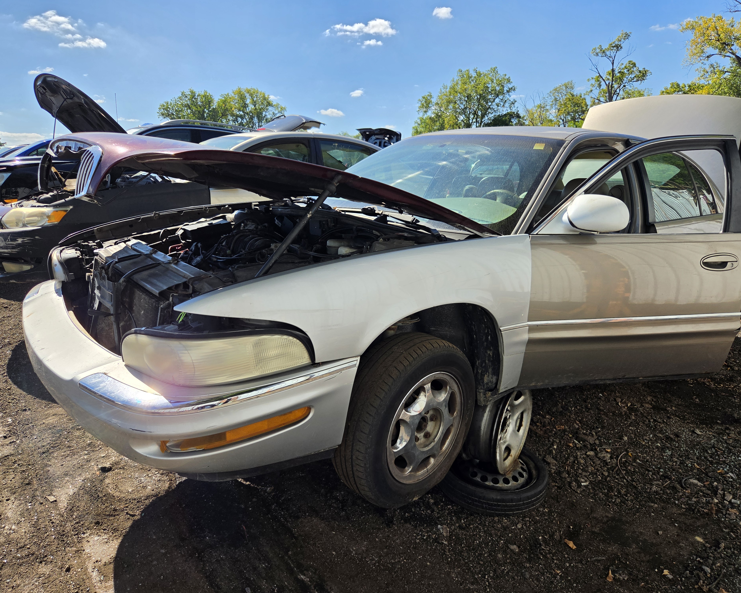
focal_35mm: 24
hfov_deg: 70.2
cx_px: 391
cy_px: 296
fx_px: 526
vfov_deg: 58.8
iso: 80
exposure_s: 1/4186
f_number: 1.8
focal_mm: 5.4
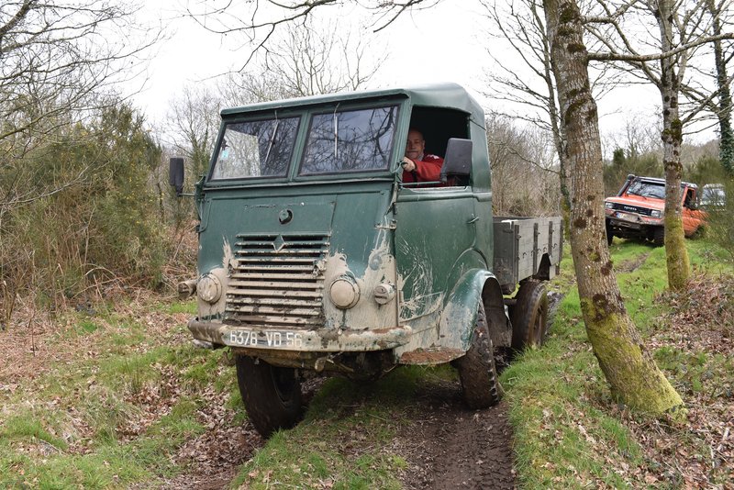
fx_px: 653
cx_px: 367
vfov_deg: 41.1
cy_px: 245
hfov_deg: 58.7
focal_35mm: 32
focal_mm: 32
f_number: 8
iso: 110
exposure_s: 1/60
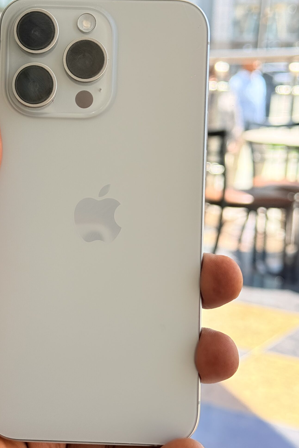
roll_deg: -2.1
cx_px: 85
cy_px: 229
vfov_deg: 30.5
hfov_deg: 20.5
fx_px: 822
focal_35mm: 66
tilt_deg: -10.1
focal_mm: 6.76
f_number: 1.78
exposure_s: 1/1167
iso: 80
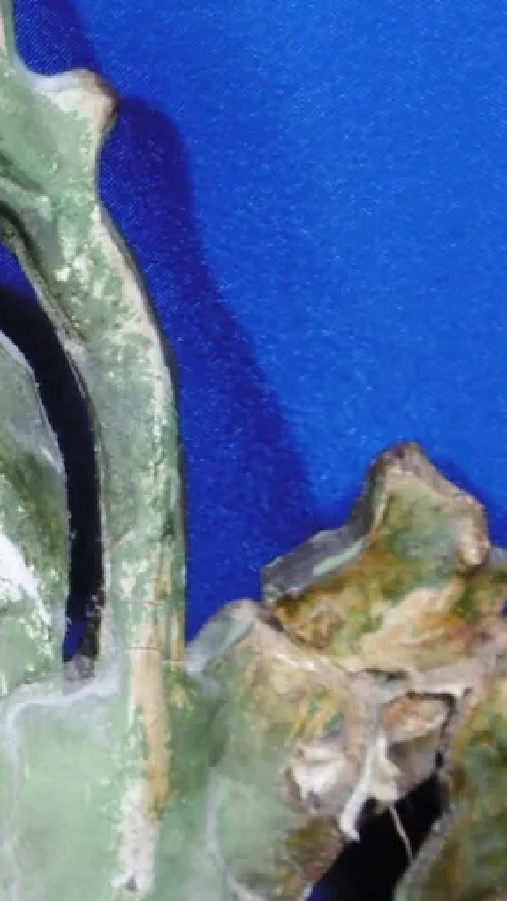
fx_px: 1959
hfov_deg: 13.5
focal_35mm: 82
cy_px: 498
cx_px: -352
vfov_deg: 25.9
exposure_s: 1/5
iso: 100
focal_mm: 4.3
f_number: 3.1
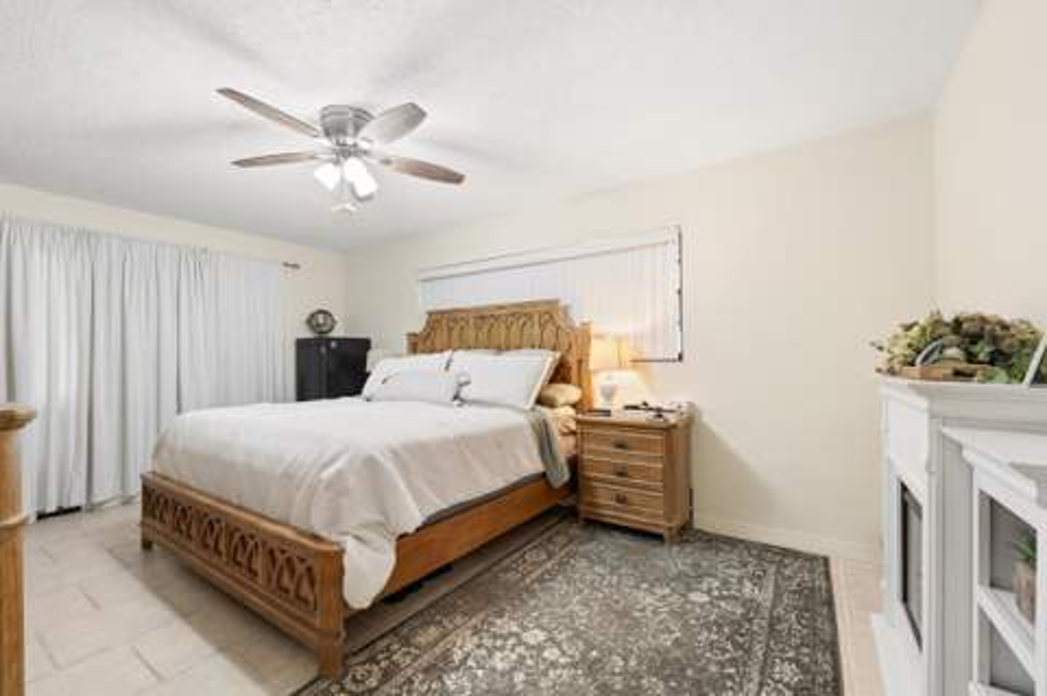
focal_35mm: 14
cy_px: 348
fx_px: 407
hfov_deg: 104.3
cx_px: 524
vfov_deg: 81.1
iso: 250
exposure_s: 3.2
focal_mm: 14
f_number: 9
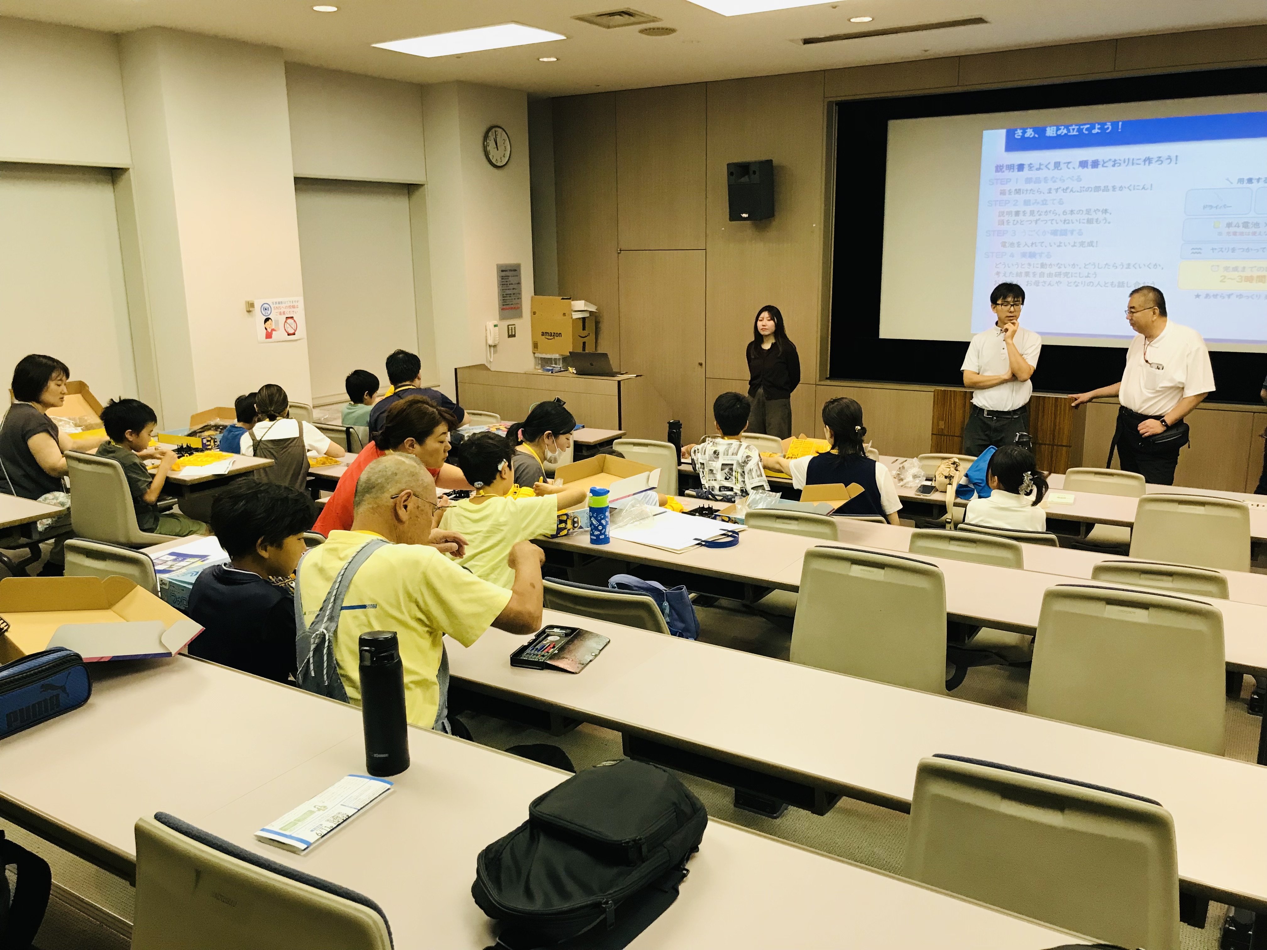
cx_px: 634
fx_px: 1025
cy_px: 475
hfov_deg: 63.4
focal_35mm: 28
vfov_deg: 49.7
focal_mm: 3.99
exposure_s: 1/25
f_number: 1.8
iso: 40
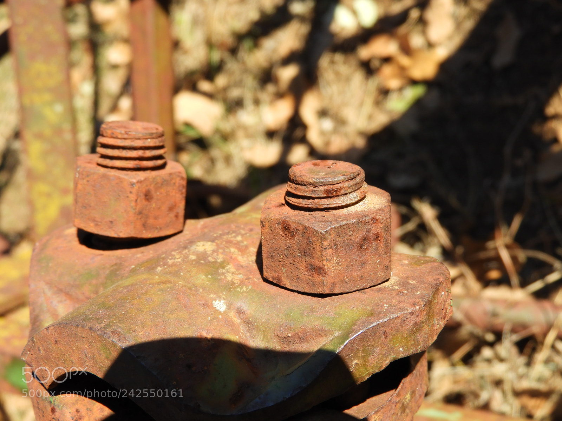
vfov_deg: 29.1
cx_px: 281
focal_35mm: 50
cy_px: 210
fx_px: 812
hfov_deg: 38.2
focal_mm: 9
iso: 100
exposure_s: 1/400
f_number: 4
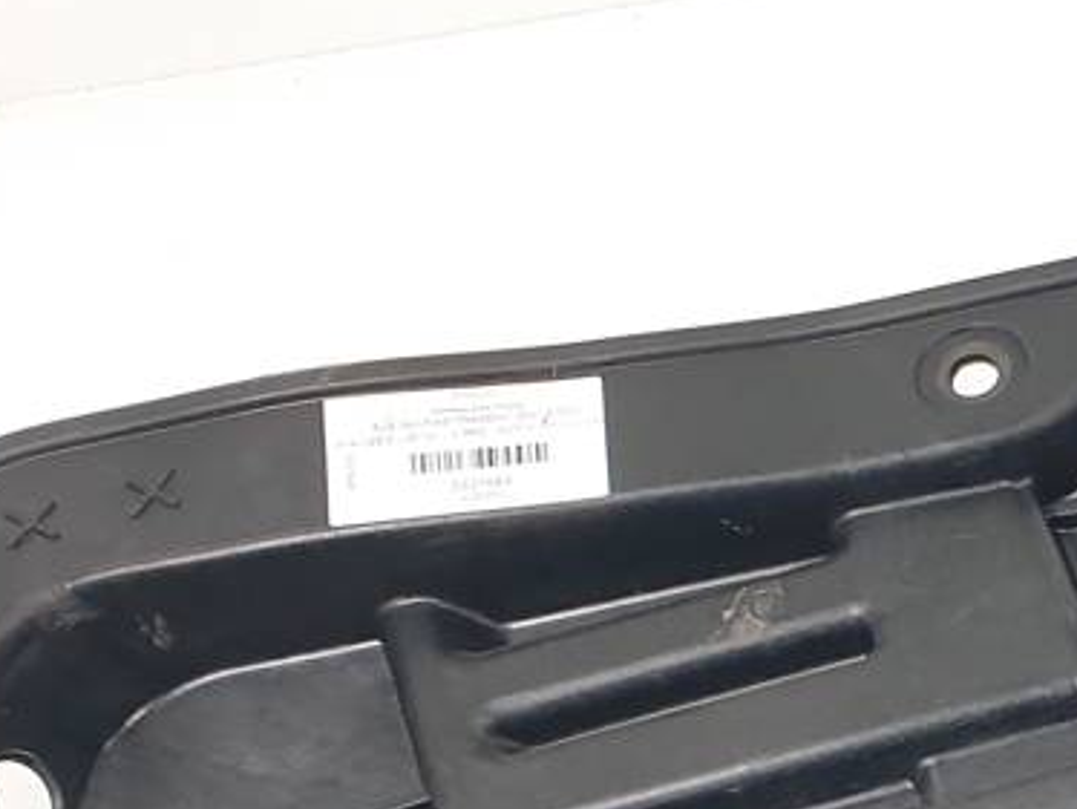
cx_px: 1757
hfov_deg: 17.1
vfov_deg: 13.5
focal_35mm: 100
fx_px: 3113
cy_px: 1379
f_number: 2.4
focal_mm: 4.3
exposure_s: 1/166
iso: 50
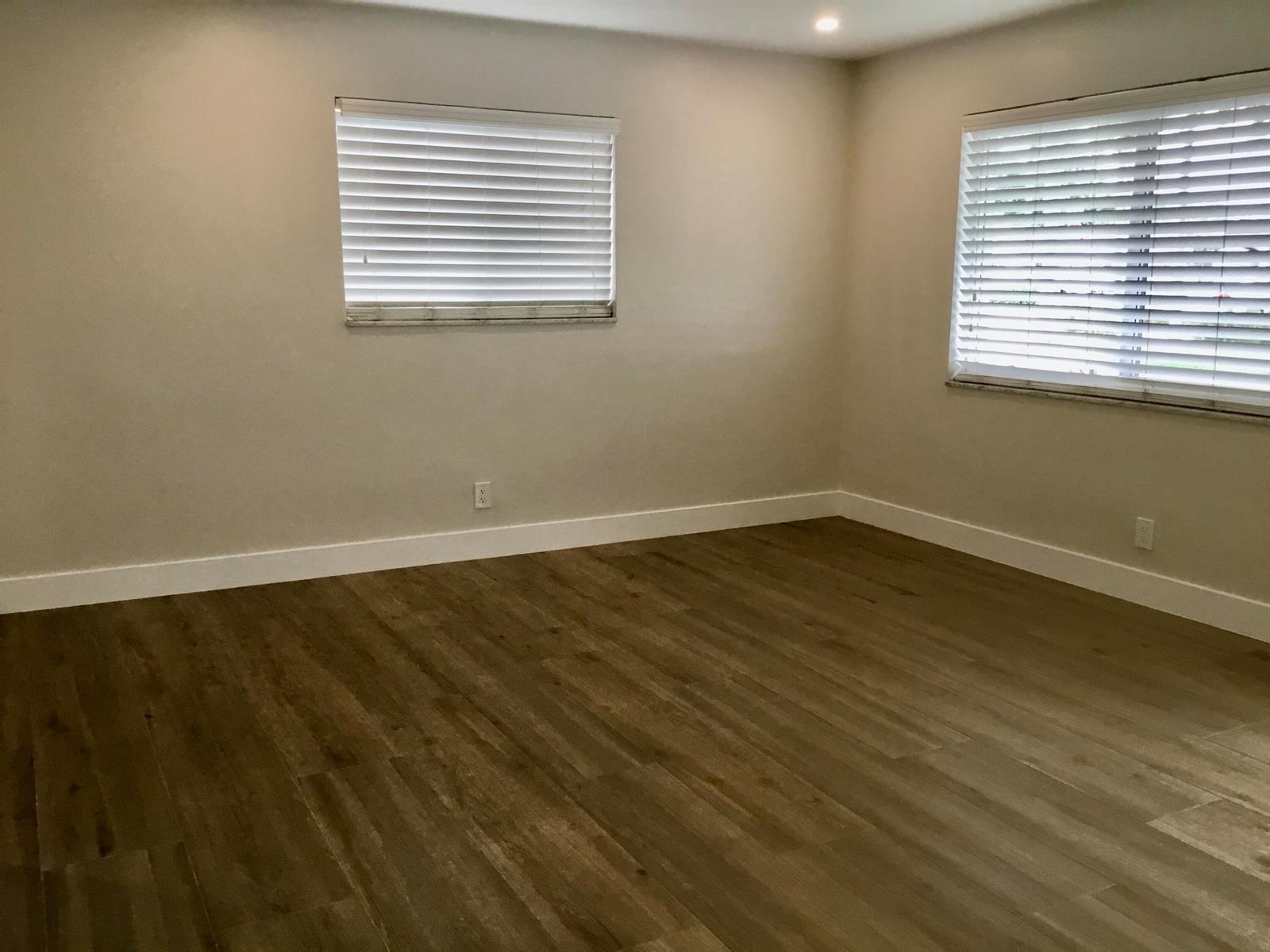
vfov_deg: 45.4
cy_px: 476
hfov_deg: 58.4
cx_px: 635
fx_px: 1137
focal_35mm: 31
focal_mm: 3.3
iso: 32
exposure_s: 1/30
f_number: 2.4
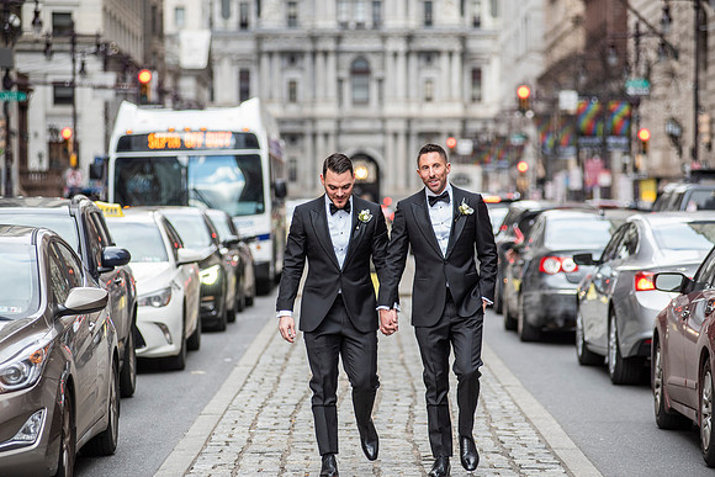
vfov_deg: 9.5
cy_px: 238
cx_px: 358
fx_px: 2880
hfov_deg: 14.2
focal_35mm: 145
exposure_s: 1/640
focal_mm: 145
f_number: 3.5
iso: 800
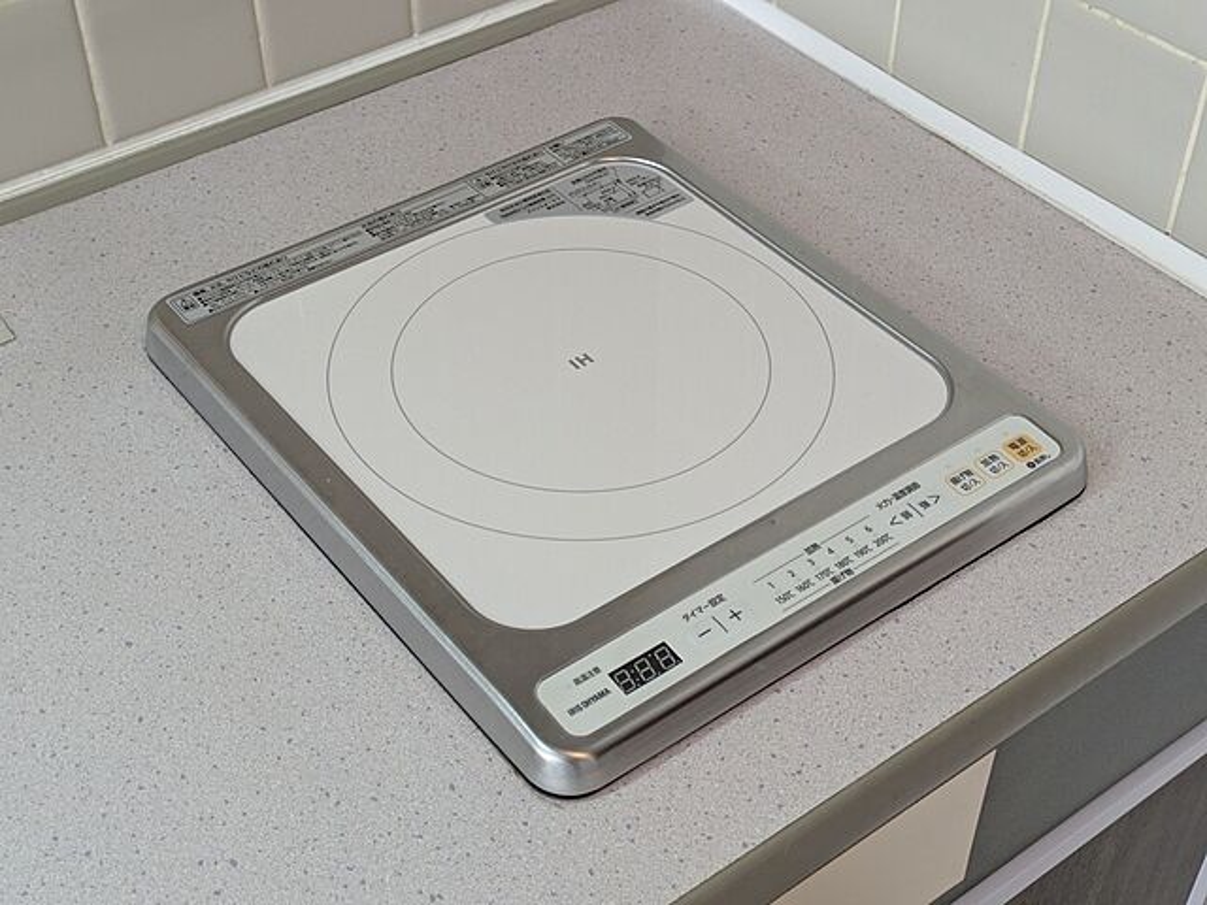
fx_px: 1778
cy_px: 452
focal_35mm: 51
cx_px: 604
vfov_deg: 28.6
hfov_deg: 37.5
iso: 122
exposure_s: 1/40
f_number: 1.89
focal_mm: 5.43
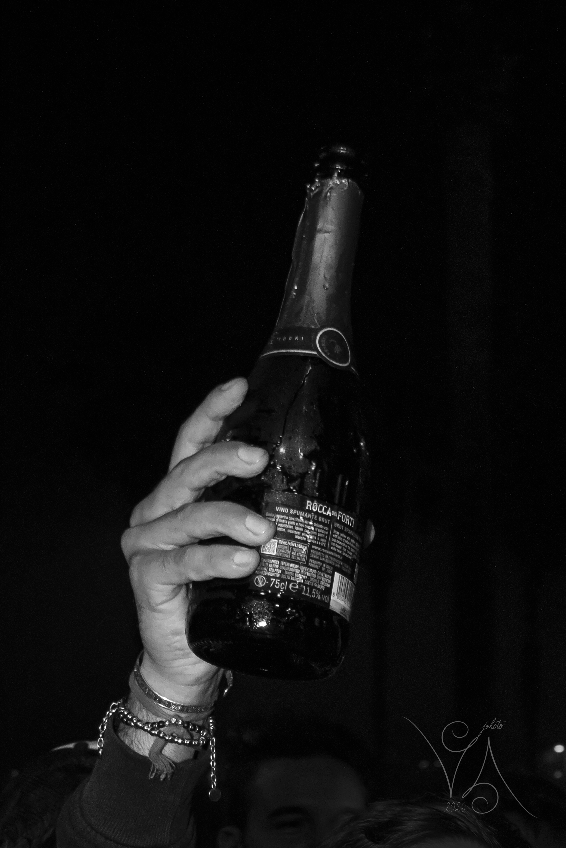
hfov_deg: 30.8
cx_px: 283
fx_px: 1026
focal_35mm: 44
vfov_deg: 45.0
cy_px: 424
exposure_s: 1/200
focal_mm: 29
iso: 1600
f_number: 5.6
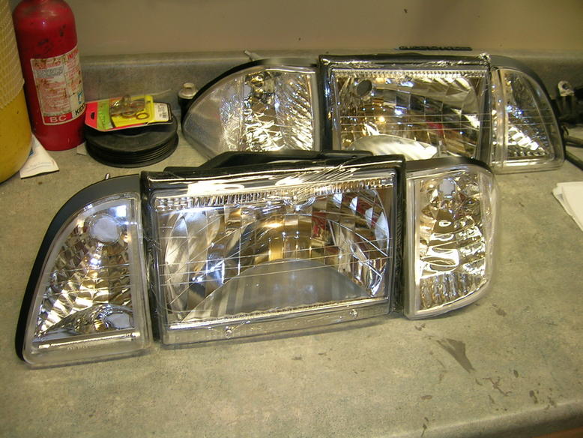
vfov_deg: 40.7
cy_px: 219
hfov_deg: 52.6
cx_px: 292
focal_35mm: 35
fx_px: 590
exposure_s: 1/11.8
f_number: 2.8
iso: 50
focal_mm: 5.4
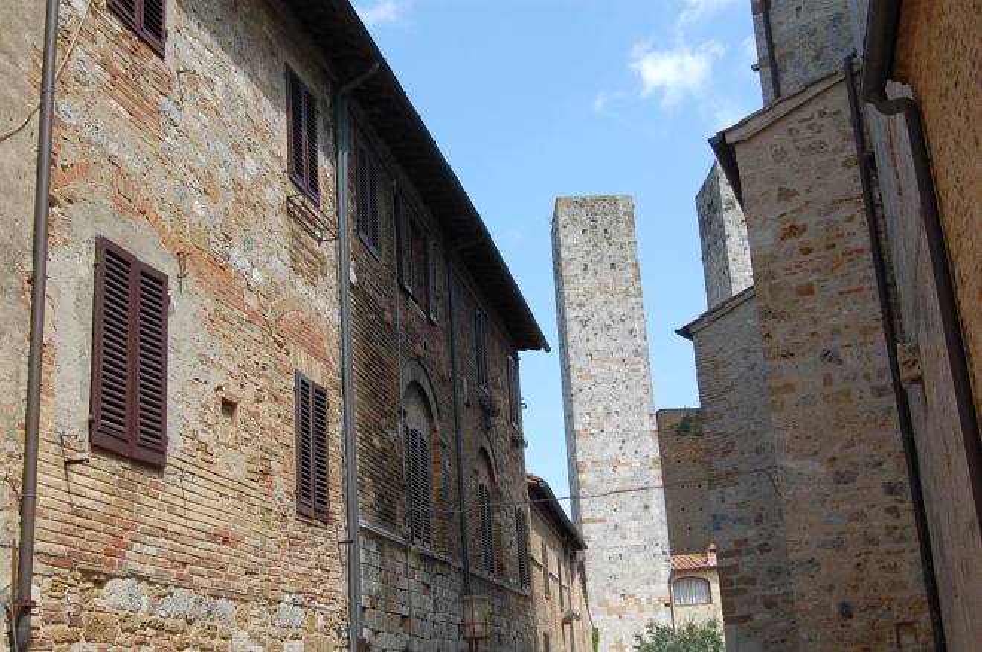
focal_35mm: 42
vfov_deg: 31.8
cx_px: 491
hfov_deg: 46.5
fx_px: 1144
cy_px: 326
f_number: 10
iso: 360
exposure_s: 1/250
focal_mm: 28
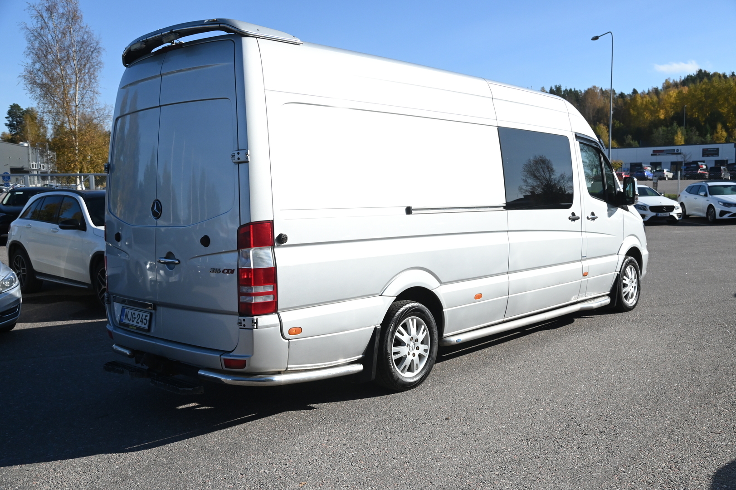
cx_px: 368
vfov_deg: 38.8
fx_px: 695
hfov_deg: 55.8
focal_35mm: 34
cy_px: 245
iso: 2000
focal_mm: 34
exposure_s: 1/8000
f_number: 7.1
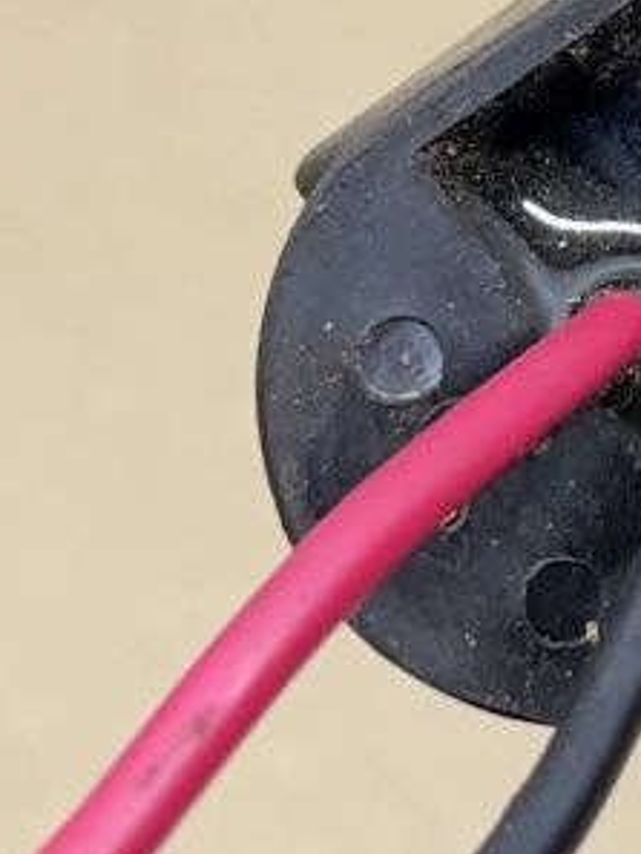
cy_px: -95
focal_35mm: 140
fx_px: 3454
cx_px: 1147
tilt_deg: -59.3
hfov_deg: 10.0
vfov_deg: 13.8
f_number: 1.6
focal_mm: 4.2
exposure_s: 1/100
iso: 64
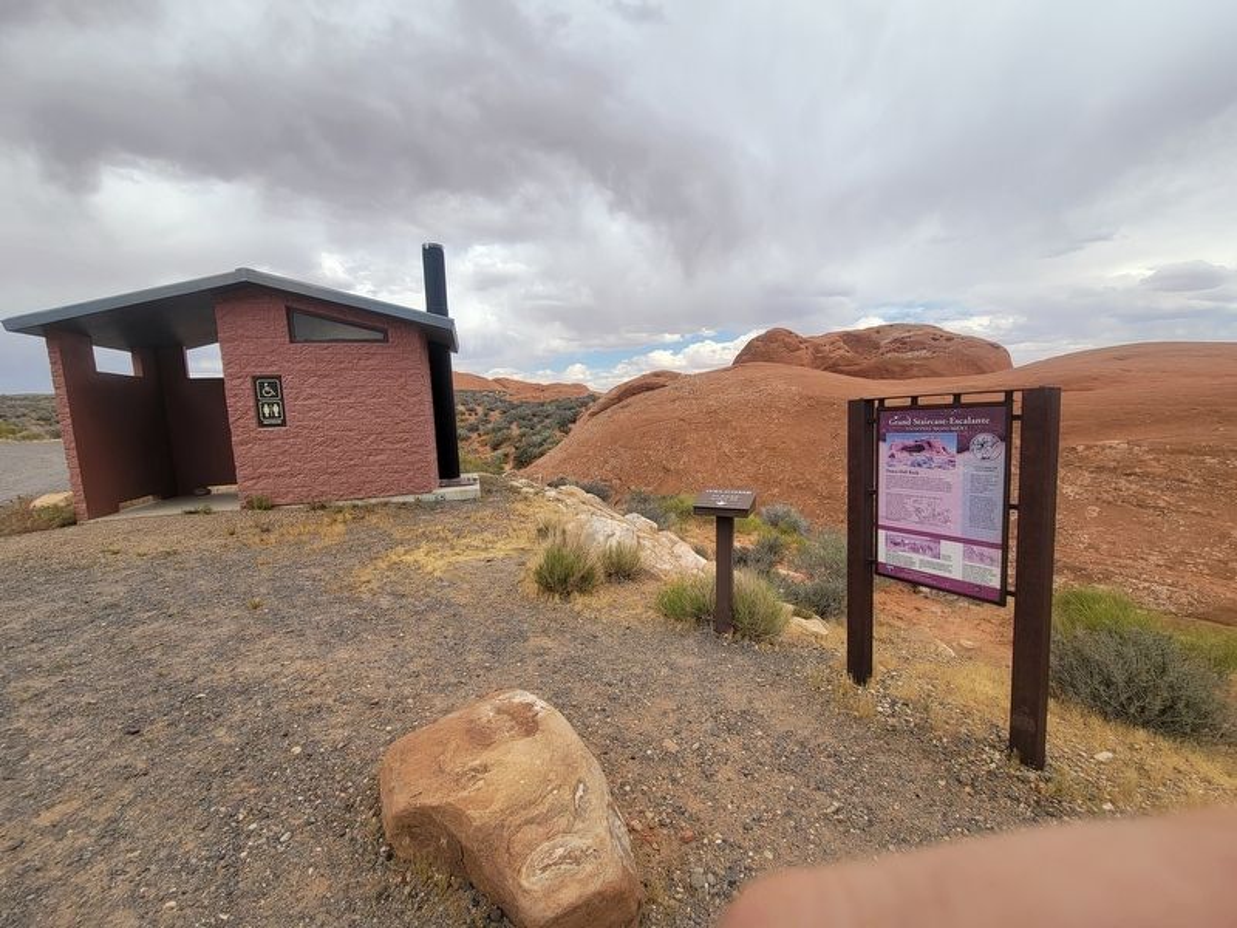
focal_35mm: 13
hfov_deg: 106.2
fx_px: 465
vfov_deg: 89.9
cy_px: 464
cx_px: 618
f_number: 2.2
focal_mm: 2.2
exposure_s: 1/1501
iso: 50
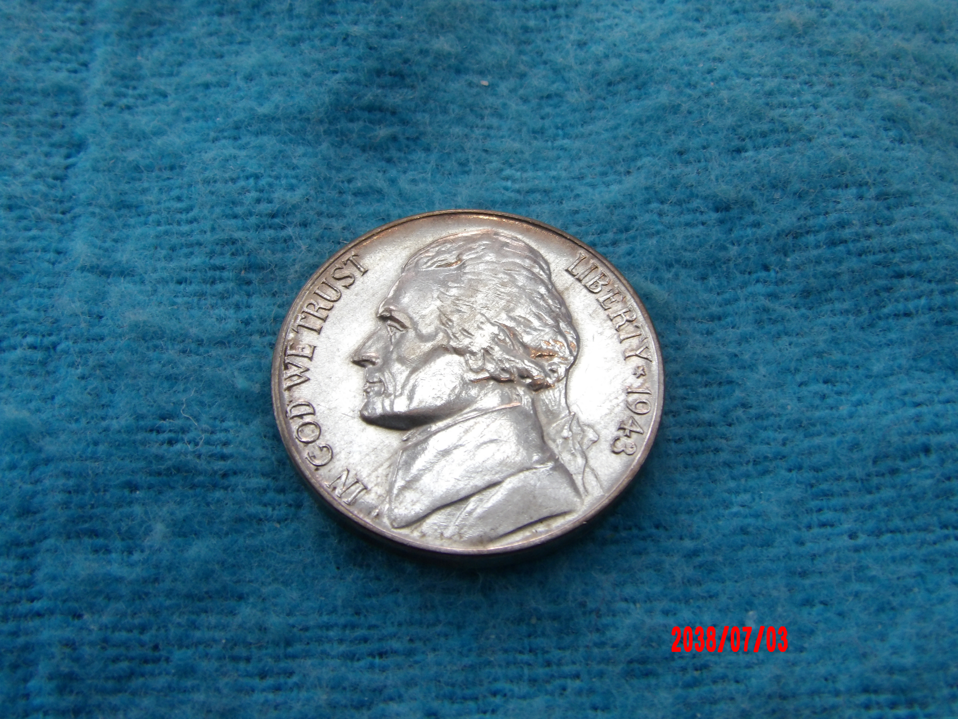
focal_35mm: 51
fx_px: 1411
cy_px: 360
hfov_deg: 37.5
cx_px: 479
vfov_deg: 28.6
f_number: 5.3
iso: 200
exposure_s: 1/27
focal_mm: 9.2
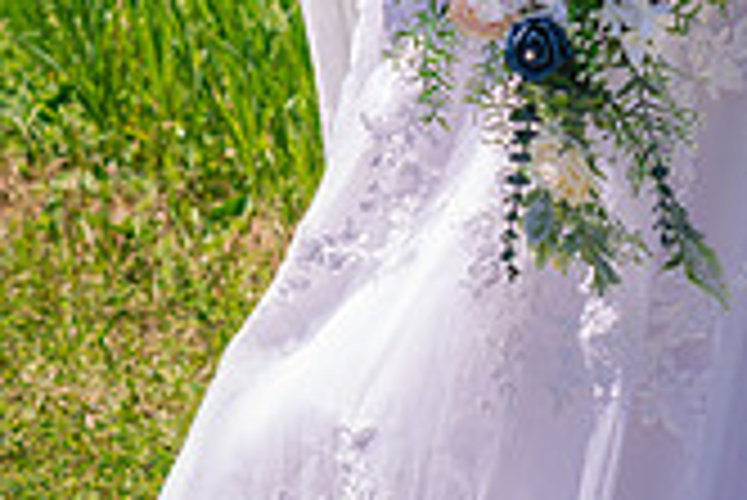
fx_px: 4777
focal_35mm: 230
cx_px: 662
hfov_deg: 8.9
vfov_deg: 5.9
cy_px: -257
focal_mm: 85
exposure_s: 1/800
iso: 200
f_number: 5
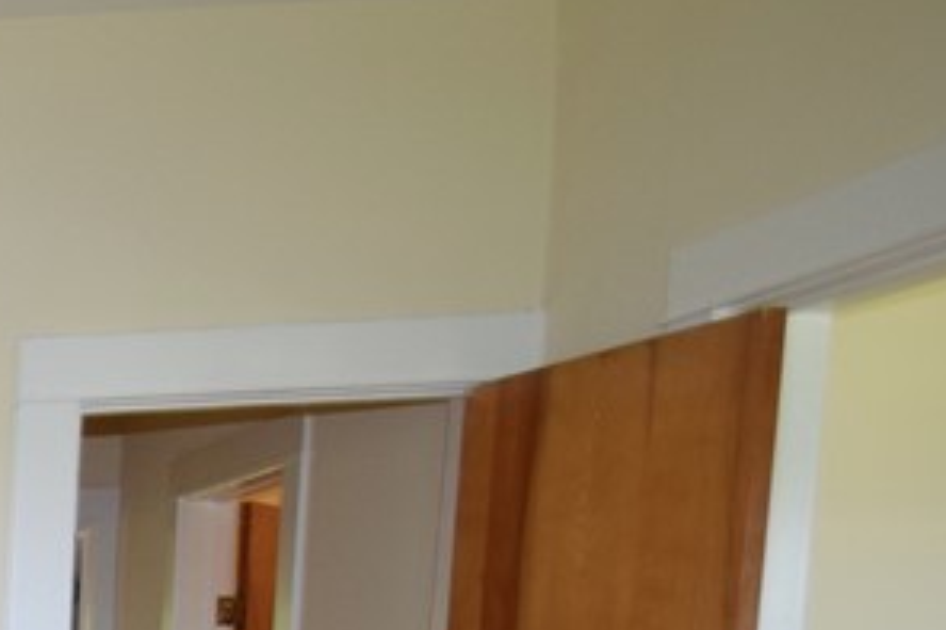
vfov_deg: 22.1
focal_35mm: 55
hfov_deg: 25.8
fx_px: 1444
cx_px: -511
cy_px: 815
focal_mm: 10
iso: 800
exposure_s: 1/60
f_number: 4
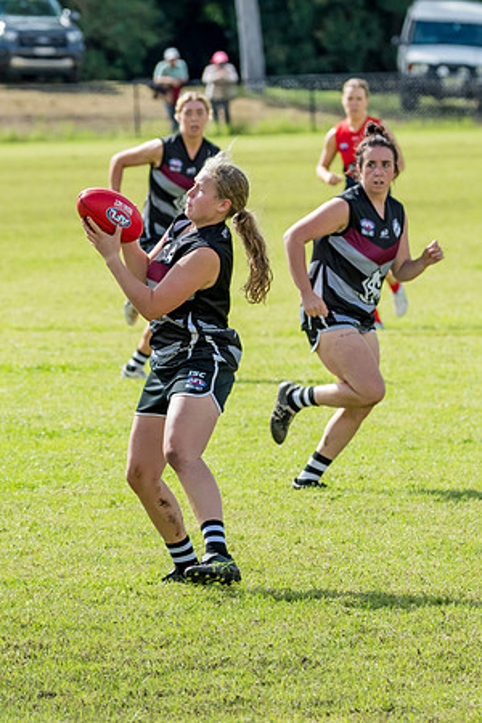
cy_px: 373
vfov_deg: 5.1
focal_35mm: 406
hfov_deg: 3.4
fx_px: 8146
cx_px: 223
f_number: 8
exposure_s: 1/1600
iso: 800
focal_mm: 210
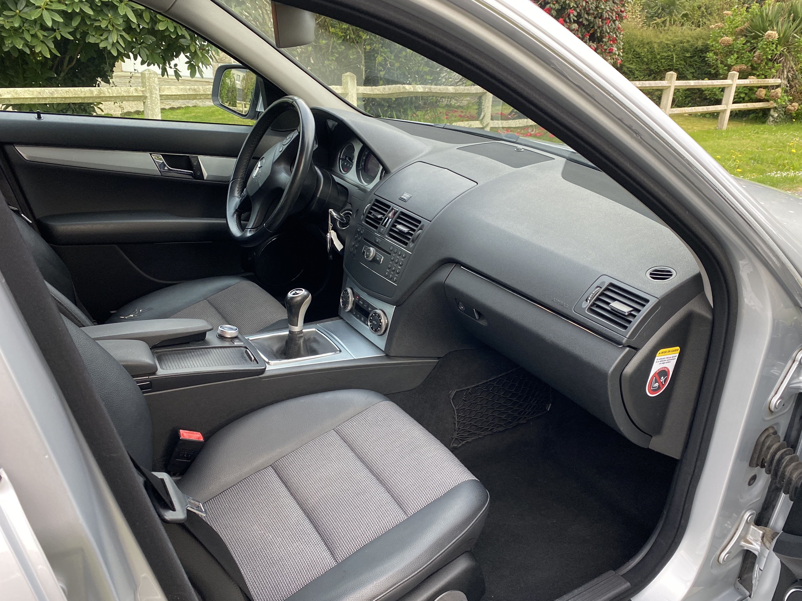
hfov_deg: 61.6
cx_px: 432
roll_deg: -2.9
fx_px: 672
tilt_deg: -22.5
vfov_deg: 48.2
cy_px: 317
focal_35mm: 29
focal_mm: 4.25
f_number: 1.8
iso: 125
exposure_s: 1/116
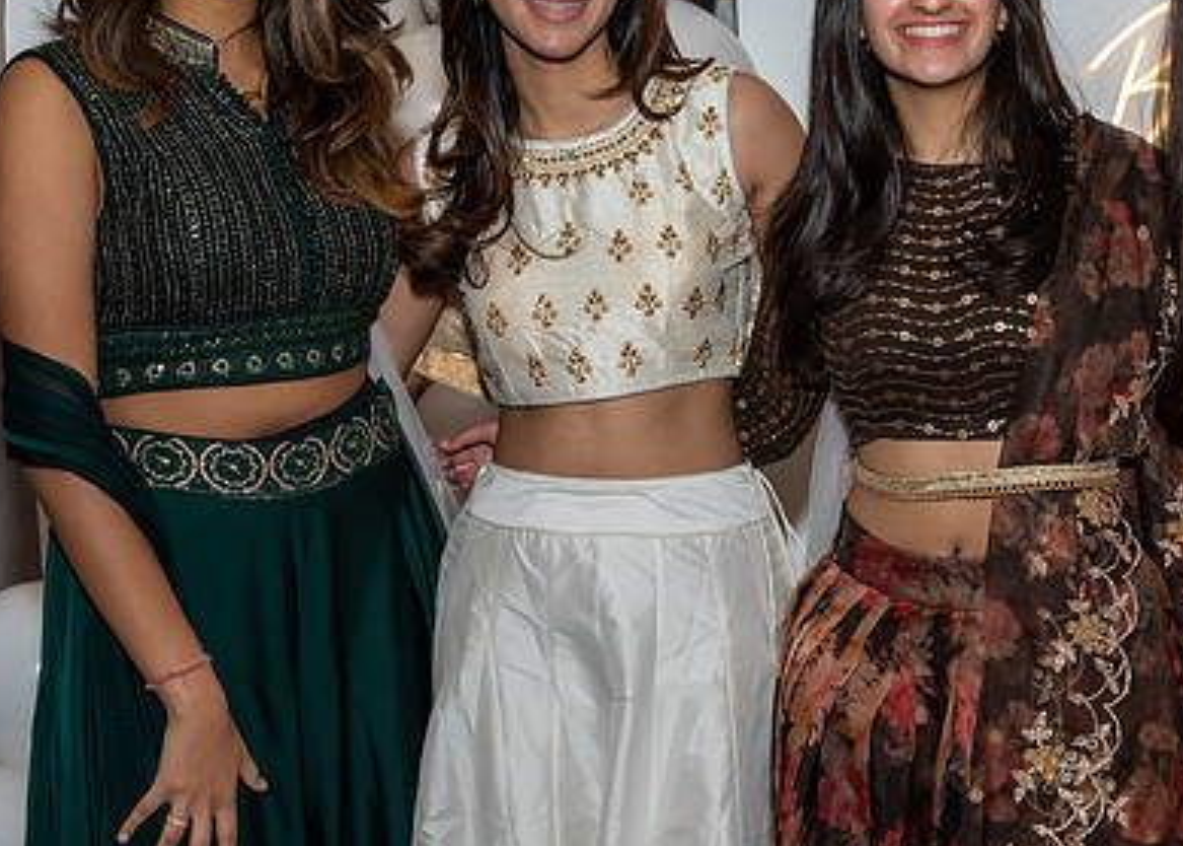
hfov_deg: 22.2
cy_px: 316
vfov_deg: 16.1
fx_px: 2991
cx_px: 895
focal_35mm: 89
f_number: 7.1
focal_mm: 35
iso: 500
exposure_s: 1/250
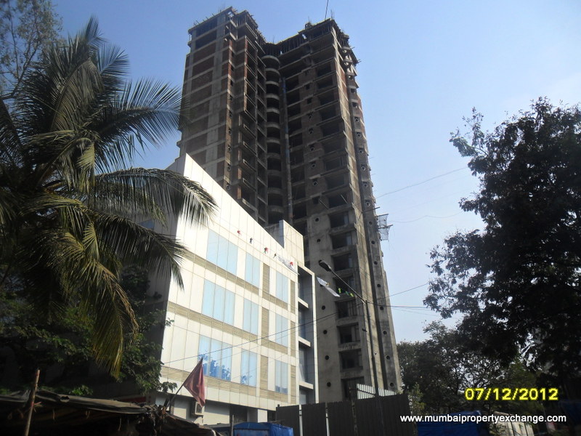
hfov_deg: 65.3
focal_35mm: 27
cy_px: 218
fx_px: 453
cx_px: 290
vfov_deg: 51.4
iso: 100
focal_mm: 4.9
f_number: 8.9
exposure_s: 1/180
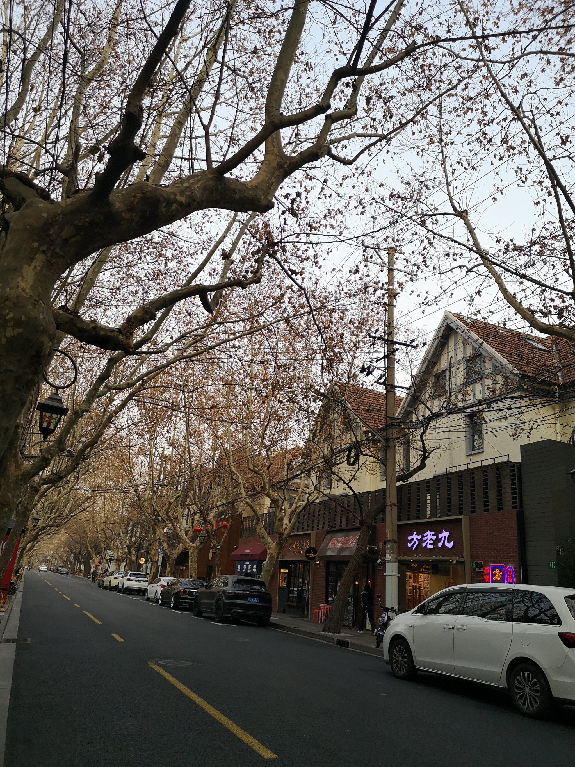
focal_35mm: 27
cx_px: 288
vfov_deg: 65.3
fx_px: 598
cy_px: 384
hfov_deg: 51.4
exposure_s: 1/909
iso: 100
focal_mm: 5.58
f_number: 1.8
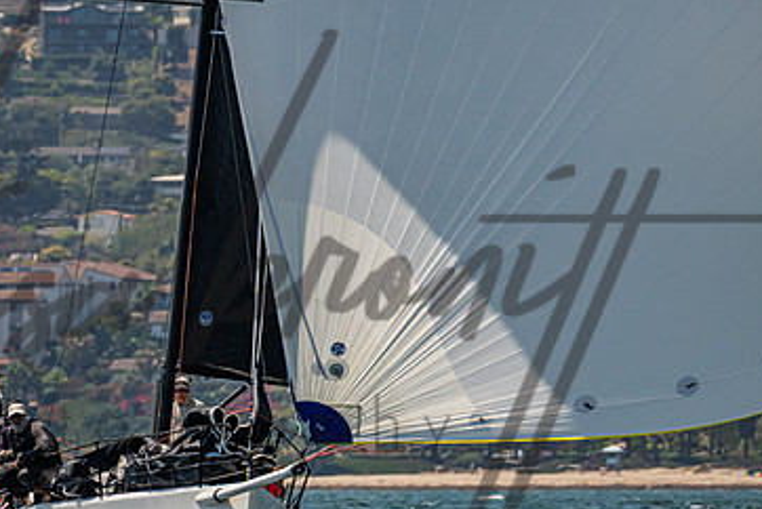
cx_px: 302
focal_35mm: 875
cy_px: 241
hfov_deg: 2.4
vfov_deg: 1.6
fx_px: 18535
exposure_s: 1/2500
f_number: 8
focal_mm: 400
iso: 500
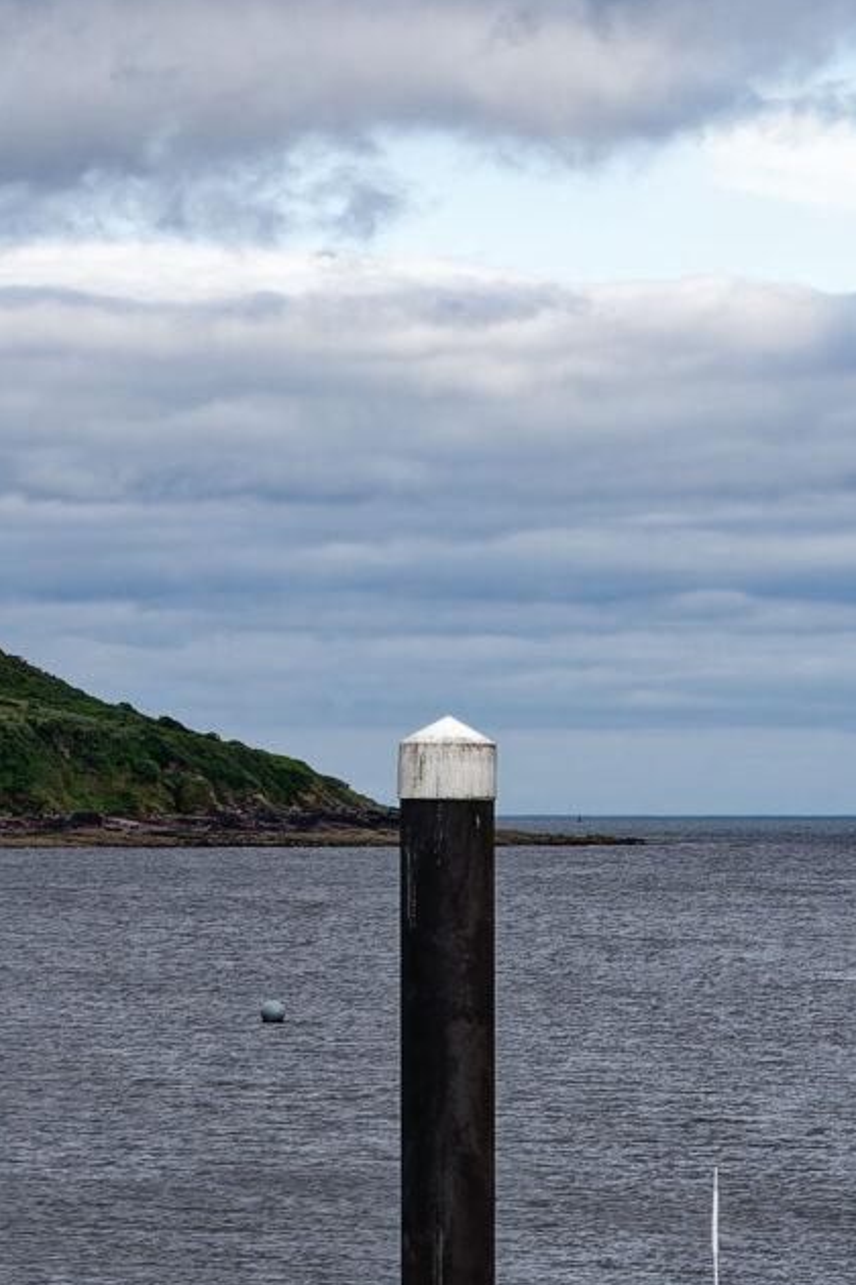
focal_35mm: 213
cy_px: 918
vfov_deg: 9.7
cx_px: 463
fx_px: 7606
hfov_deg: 6.4
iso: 280
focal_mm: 35
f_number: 8
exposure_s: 1/500
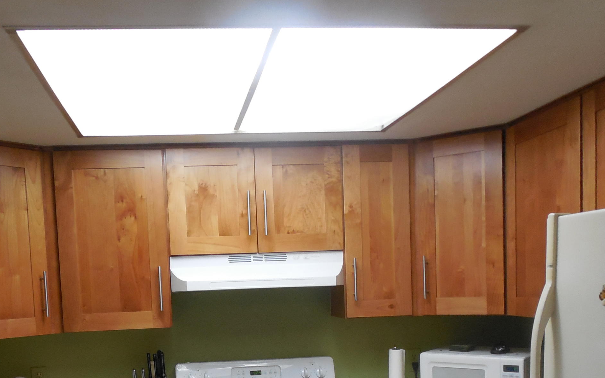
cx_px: 266
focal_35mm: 42
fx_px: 692
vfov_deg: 29.2
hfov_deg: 47.1
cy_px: 344
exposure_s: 1/30
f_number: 3.3
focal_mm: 4.5
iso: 360
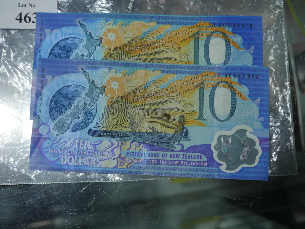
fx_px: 405
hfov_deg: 41.2
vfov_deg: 31.5
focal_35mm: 46
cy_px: 114
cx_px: 152
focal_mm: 23
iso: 200
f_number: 5.1
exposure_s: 1/100
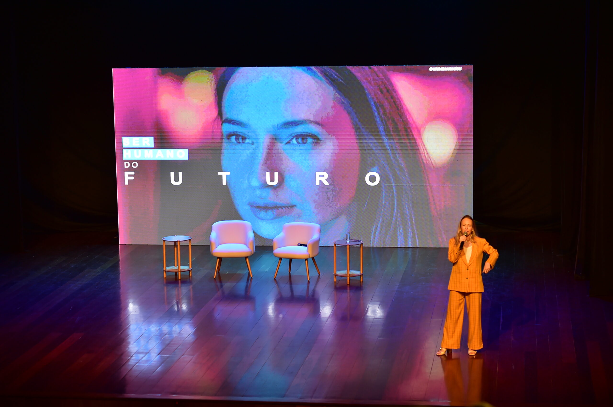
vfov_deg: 16.0
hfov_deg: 23.9
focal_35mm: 85
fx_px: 1446
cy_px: 204
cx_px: 306
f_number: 3.5
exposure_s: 1/160
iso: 640
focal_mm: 85
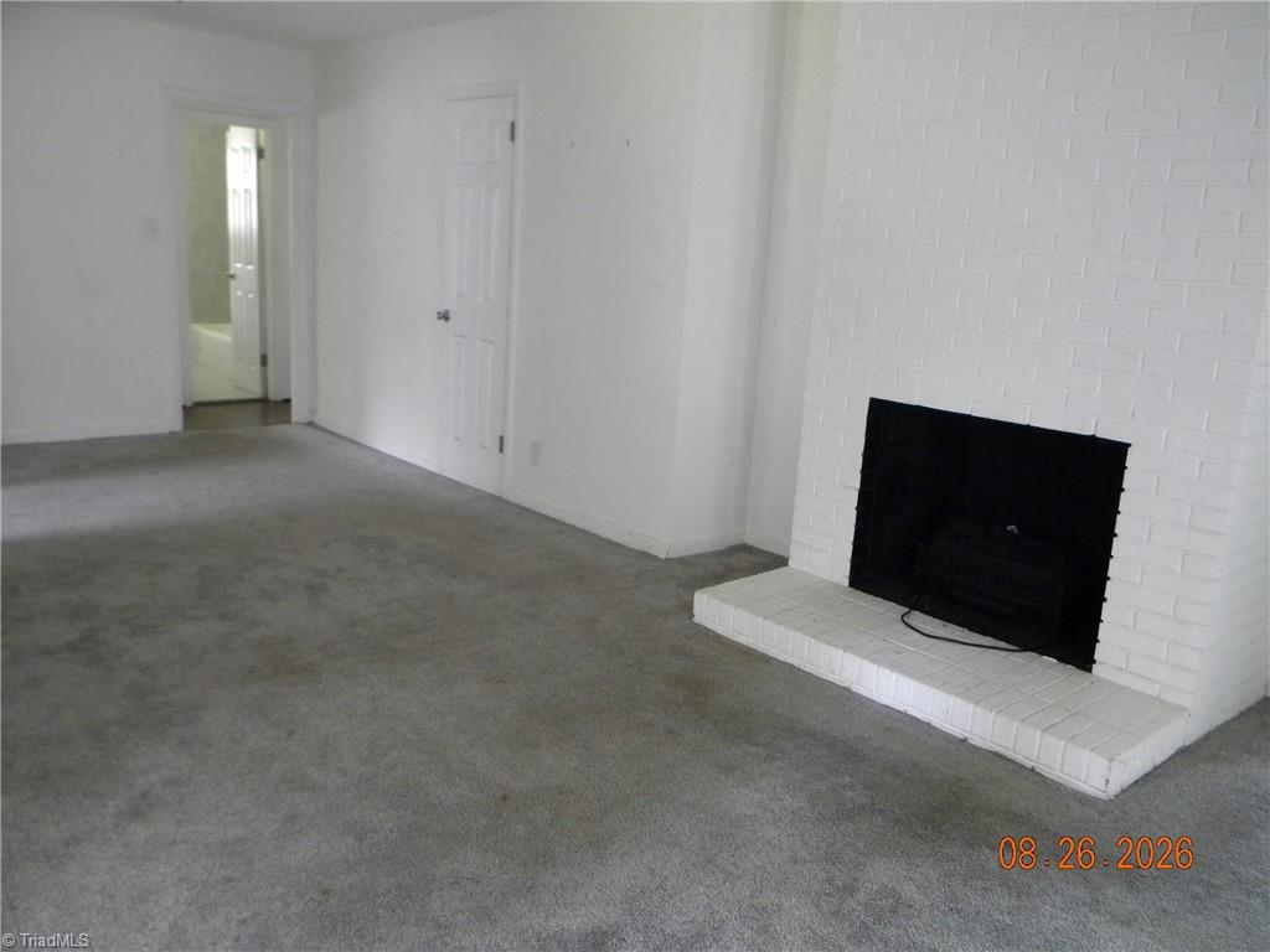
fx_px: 1027
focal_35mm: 28
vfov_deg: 49.7
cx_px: 635
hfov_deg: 63.4
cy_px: 476
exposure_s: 1/21.7
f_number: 3.5
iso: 400
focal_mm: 5
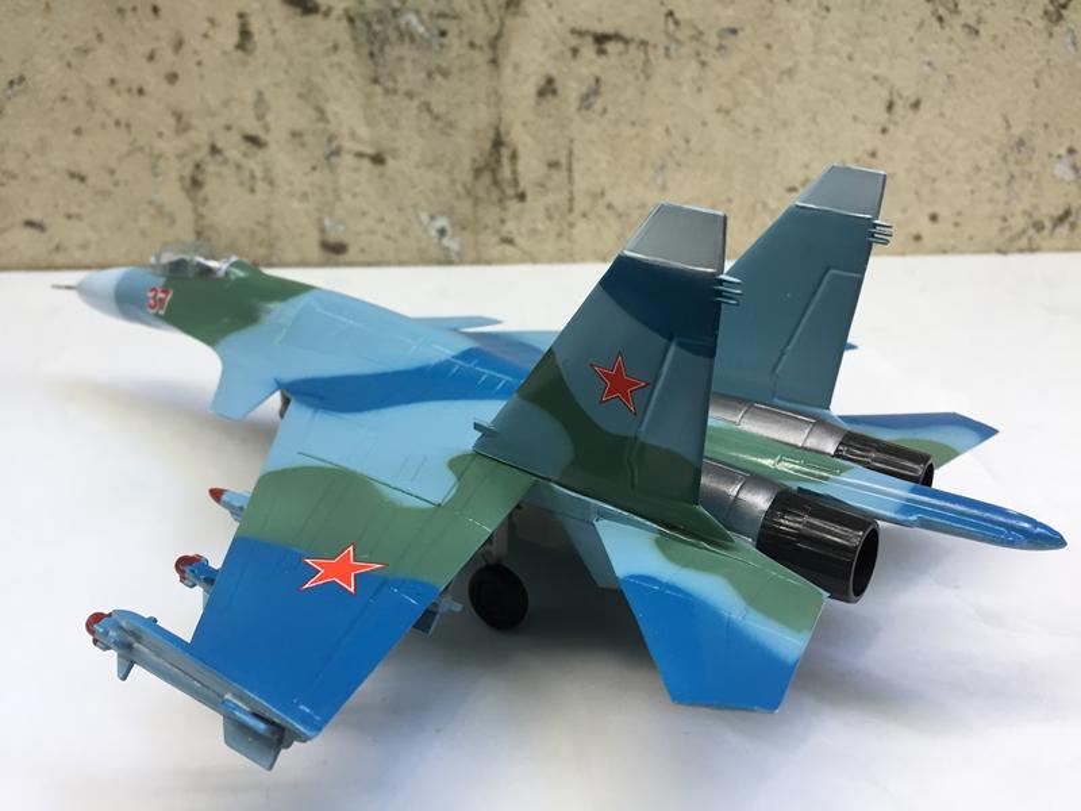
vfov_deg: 48.2
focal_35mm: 29
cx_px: 540
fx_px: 906
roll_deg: -0.9
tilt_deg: -22.8
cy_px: 406
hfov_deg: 61.7
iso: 32
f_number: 2.2
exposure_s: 1/33
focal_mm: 4.15
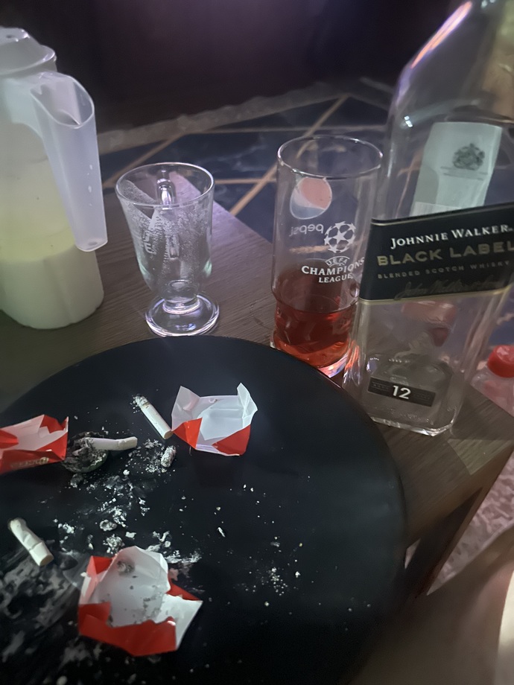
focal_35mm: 24
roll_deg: -1.2
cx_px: 257
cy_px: 342
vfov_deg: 71.6
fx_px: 475
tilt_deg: -42.7
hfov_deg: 56.8
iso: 4000
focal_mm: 6.86
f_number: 1.78
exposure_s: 1/5
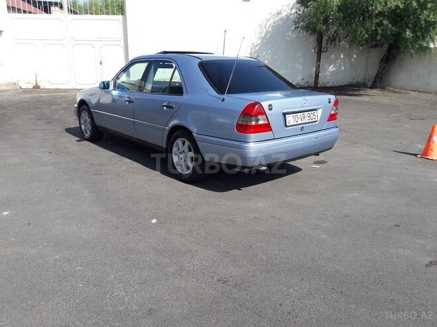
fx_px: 353
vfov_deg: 49.7
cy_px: 164
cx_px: 218
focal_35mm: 28
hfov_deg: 63.4
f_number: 1.9
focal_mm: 3.7
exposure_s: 1/1058
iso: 40
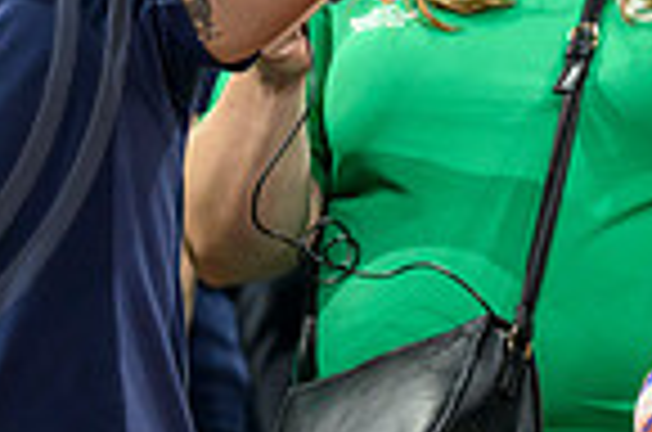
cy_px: -16
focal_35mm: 1605
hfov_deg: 1.3
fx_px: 29005
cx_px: -333
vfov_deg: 0.9
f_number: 3.2
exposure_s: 1/1000
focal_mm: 400
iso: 2500
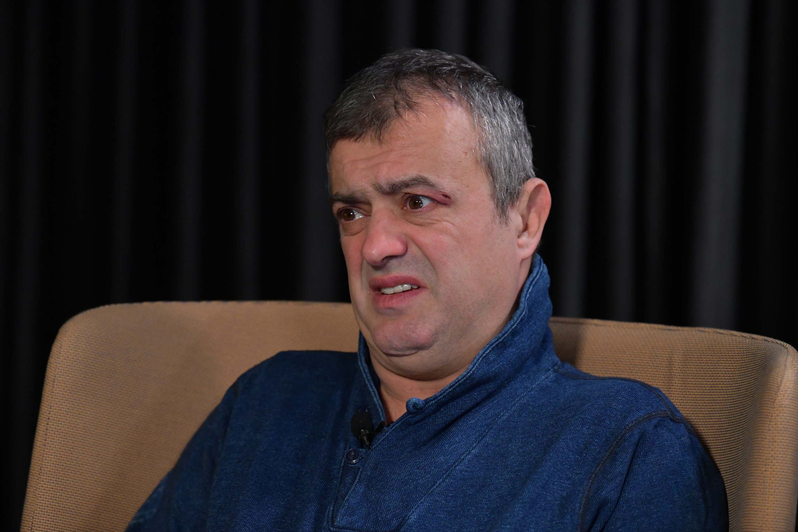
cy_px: 266
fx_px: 4211
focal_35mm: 190
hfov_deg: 10.8
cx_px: 399
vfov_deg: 7.2
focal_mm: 190
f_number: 4.5
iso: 2500
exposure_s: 1/400
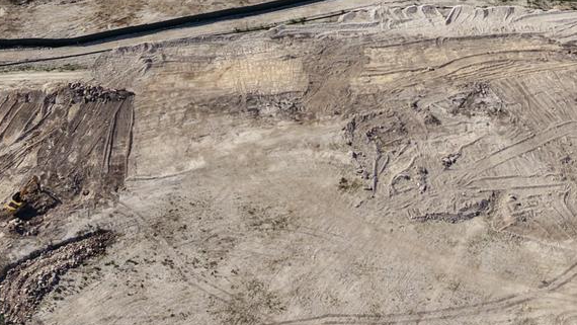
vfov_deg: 12.3
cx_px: 344
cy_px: -302
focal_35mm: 88
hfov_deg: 24.1
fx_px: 1347
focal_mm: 8.67
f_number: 1.8
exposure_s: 1/200
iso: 150
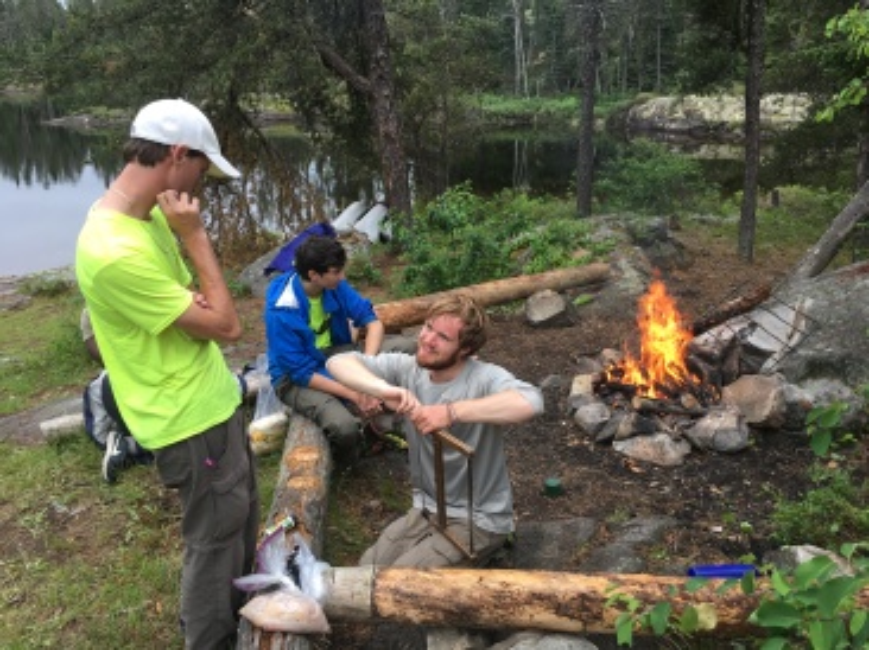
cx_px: 434
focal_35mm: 29
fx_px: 728
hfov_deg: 61.7
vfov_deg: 48.2
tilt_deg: -18.6
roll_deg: +1.5
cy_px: 325
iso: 25
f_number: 2.2
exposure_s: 1/134
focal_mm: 4.15
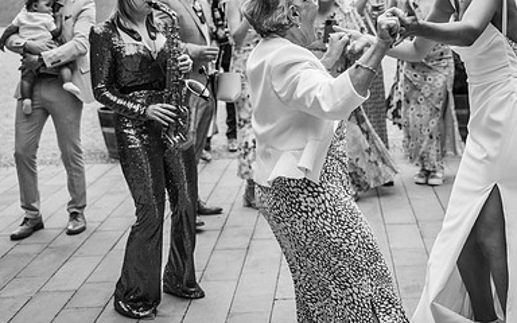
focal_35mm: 60
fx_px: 845
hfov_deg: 33.7
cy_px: 104
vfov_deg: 21.5
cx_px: 346
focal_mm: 39
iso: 100
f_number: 2.8
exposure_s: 1/400
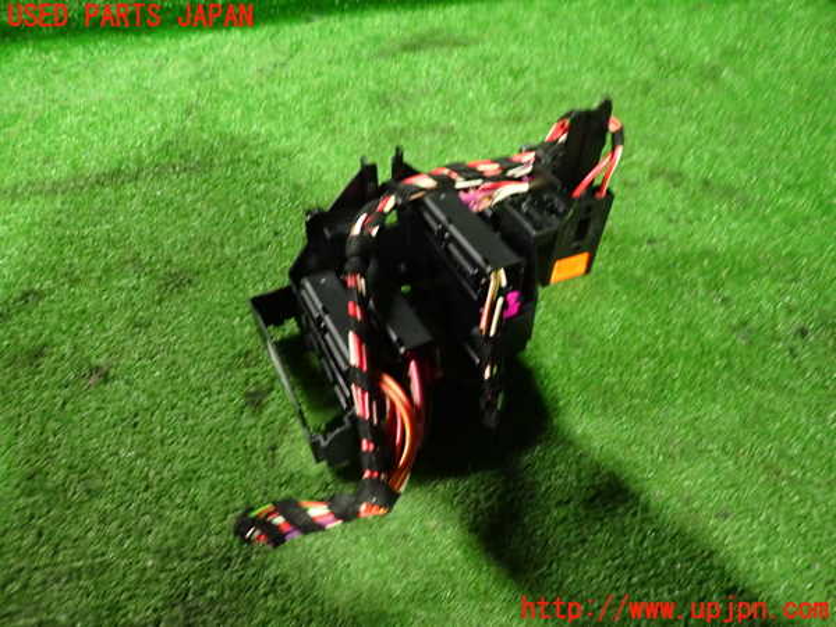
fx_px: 604
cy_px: 314
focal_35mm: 25
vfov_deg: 54.9
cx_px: 418
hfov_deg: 69.4
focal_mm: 4.5
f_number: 2
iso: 800
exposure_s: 1/30
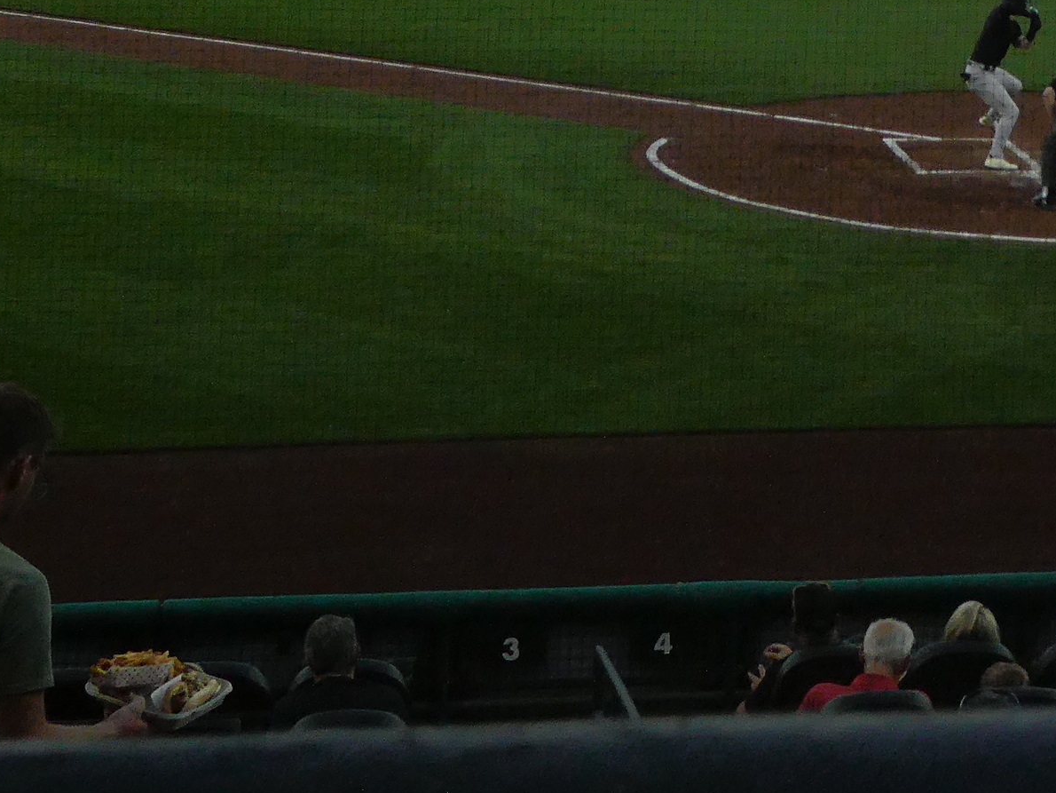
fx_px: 2746
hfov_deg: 21.6
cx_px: 757
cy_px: -296
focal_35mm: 90
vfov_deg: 15.5
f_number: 3.5
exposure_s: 1/320
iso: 320
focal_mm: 5.4
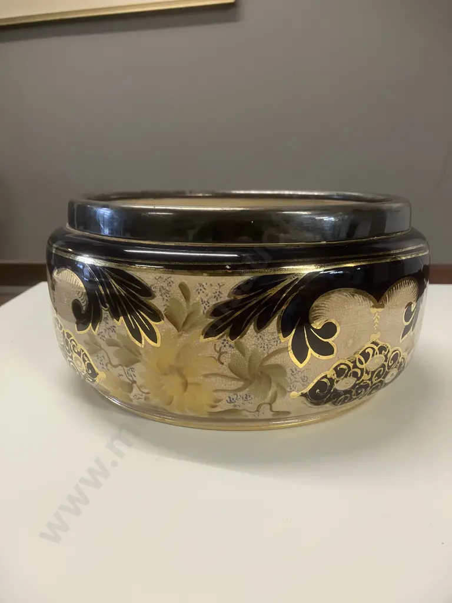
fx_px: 487
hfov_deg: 49.7
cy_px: 302
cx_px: 226
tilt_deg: -12.5
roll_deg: -0.4
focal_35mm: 28
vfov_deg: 63.4
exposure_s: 1/50
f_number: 1.8
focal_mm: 3.99
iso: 125
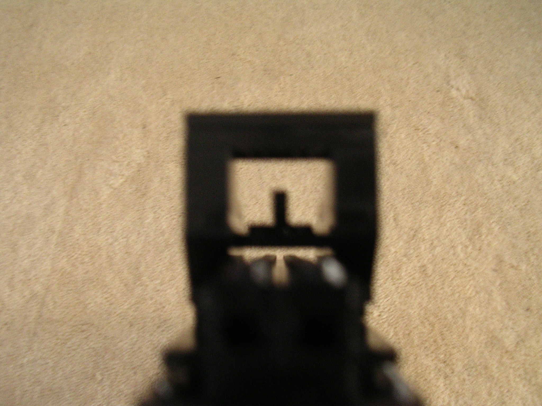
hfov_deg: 45.8
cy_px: 203
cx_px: 271
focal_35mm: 41
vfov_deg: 35.1
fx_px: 642
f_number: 2.9
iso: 300
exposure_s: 1/3.5
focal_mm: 6.2
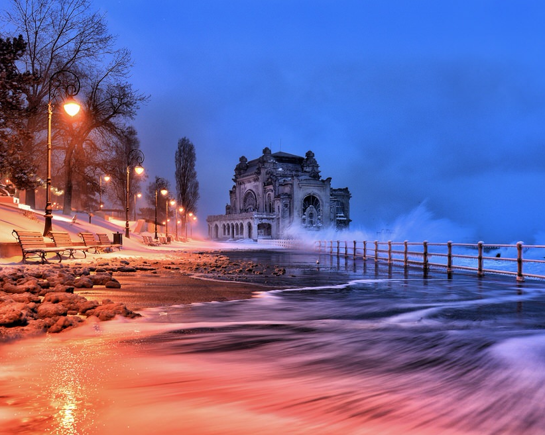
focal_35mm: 40
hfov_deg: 45.5
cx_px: 328
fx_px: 645
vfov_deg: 37.3
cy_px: 217
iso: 100
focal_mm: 35
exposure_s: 1/2.5
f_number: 8
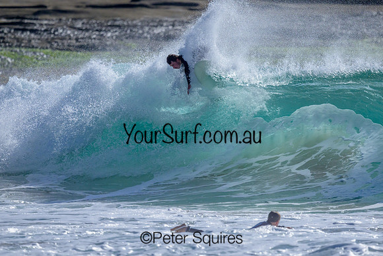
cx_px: 224
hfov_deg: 2.2
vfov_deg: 1.5
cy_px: 150
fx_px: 9976
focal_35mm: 937
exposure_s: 1/2000
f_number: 6.3
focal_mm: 800
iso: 1400
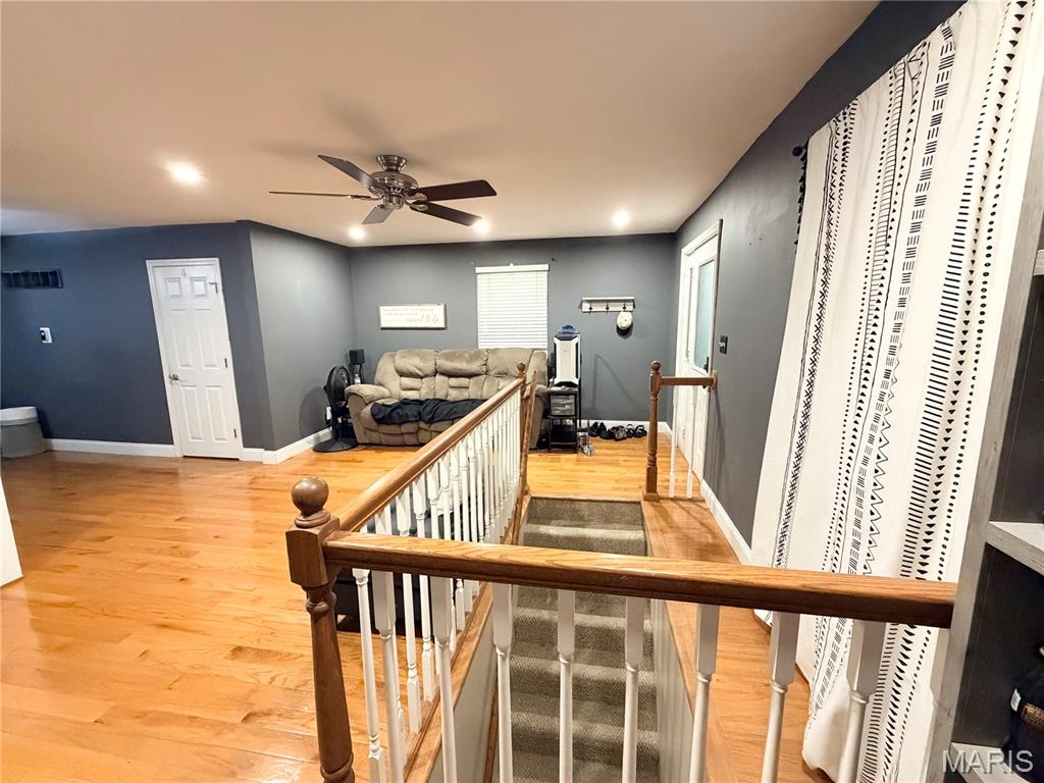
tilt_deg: -9.8
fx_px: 422
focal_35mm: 14
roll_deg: +1.8
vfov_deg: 85.7
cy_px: 392
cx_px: 522
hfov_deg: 102.1
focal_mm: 2.22
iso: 800
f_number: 2.2
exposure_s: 1/60
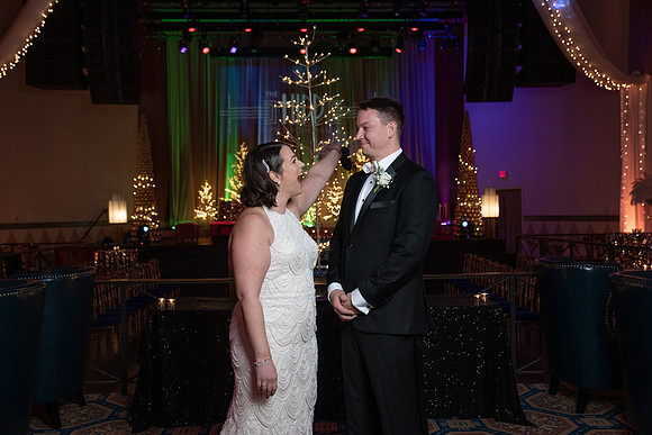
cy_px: 218
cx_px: 326
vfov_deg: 35.1
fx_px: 688
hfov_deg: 50.7
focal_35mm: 38
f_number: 4
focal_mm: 38
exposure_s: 1/200
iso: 2000
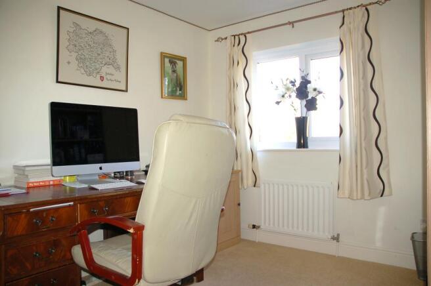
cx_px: 216
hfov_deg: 67.4
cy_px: 143
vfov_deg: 47.8
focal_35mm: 27
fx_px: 323
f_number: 3.5
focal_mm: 18
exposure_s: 1/60
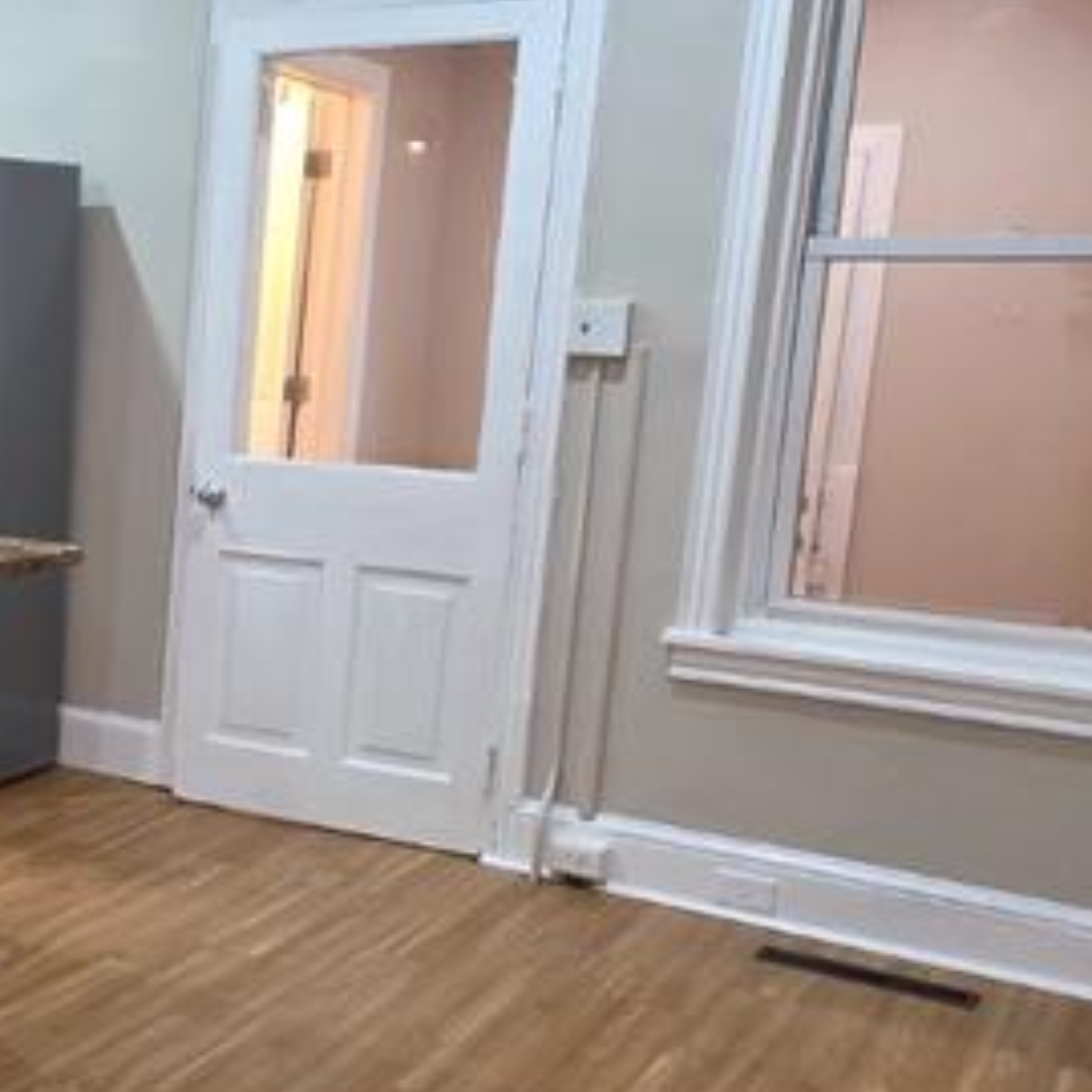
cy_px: 611
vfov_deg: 36.7
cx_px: -214
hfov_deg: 31.1
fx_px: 1642
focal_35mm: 46
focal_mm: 2.2
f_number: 1.9
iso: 160
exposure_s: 1/60
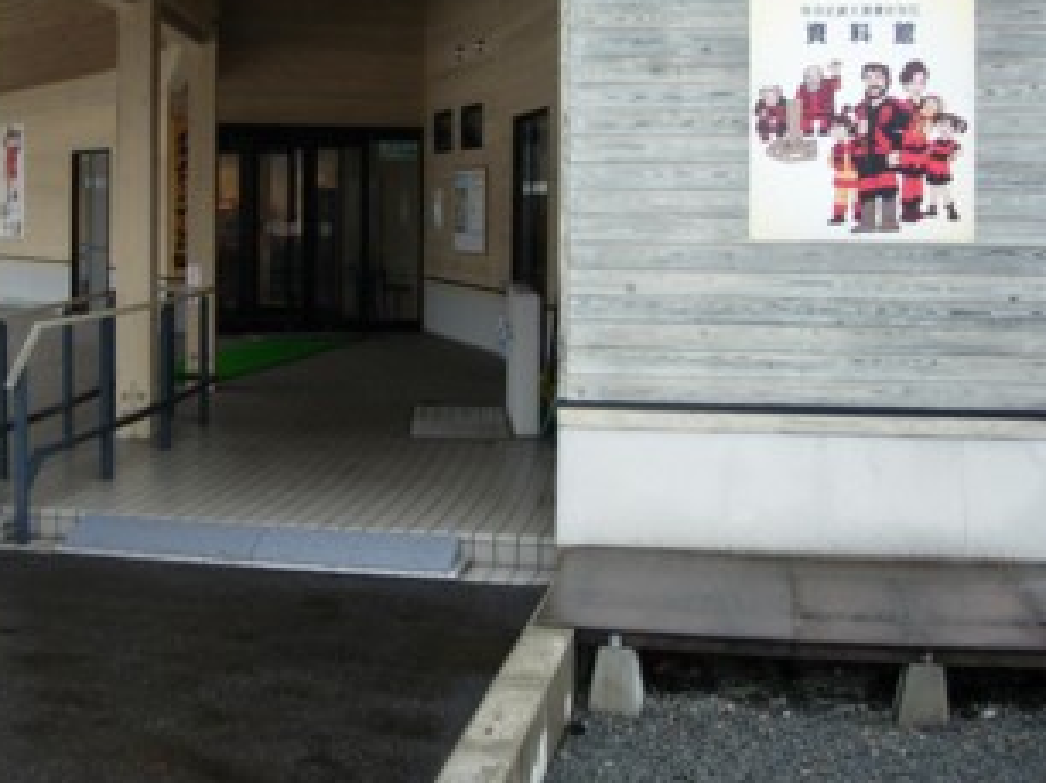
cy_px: 243
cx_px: 408
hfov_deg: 36.0
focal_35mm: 53
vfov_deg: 27.3
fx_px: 1600
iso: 64
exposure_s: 1/58.6
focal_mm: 7.8
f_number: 2.8
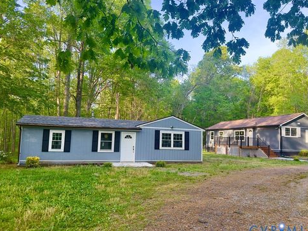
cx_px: 153
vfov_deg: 54.9
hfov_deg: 69.4
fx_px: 222
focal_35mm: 25
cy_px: 118
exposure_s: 1/288
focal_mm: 6.86
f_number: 1.78
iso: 80
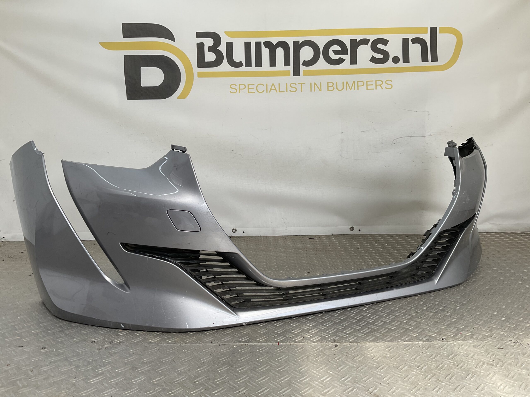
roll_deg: -0.4
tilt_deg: -9.0
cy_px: 198
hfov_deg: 61.7
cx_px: 265
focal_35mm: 29
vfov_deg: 48.2
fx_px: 444
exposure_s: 1/310
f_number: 1.8
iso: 16
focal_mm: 3
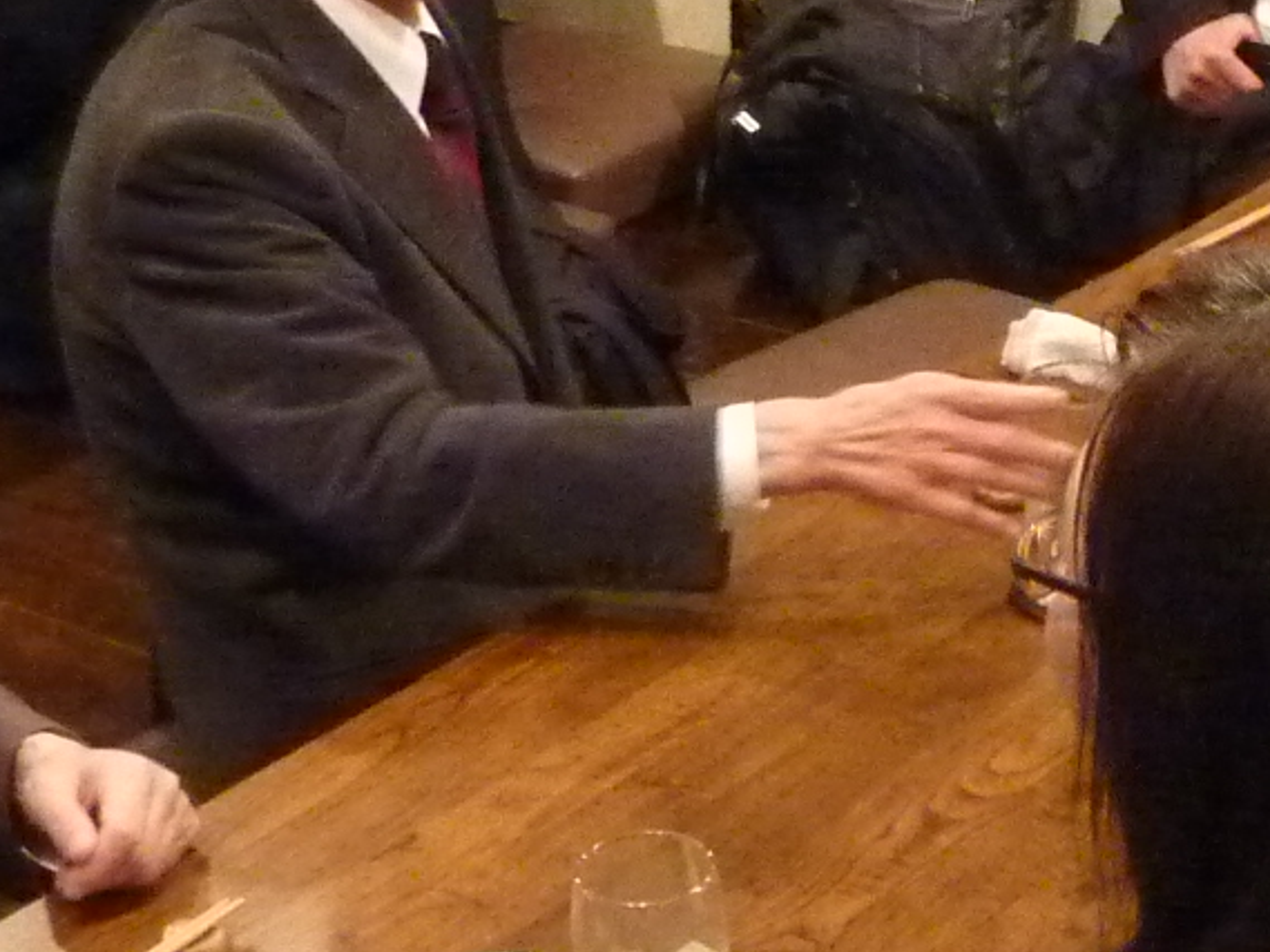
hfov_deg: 21.3
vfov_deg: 16.4
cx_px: 1116
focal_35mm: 90
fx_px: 3303
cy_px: 473
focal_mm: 4.1
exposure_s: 1/15
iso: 800
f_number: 3.3
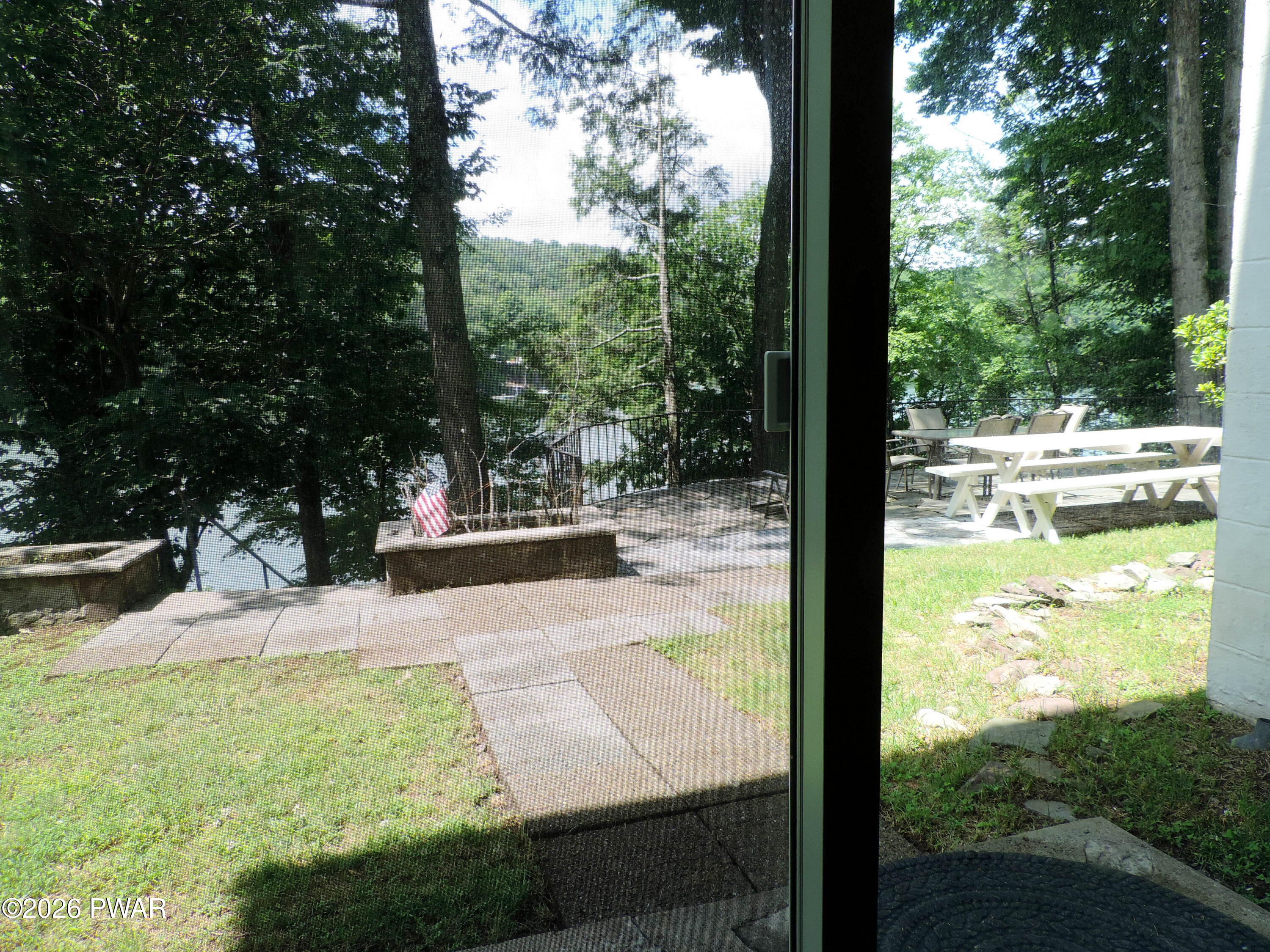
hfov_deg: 71.6
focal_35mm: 24
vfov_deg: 56.8
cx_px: 635
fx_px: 881
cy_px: 476
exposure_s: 1/160
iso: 80
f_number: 3
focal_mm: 4.3
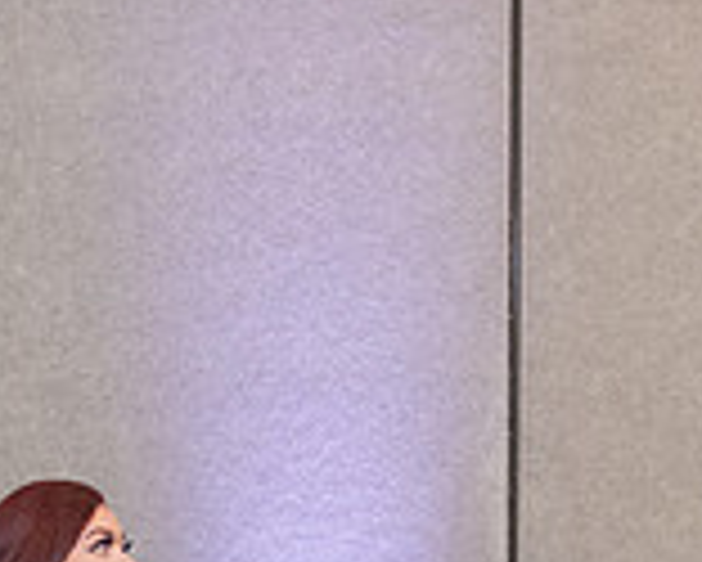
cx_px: 378
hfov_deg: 7.9
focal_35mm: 244
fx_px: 5073
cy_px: 812
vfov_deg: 6.3
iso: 3200
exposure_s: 1/250
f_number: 2.8
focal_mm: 70
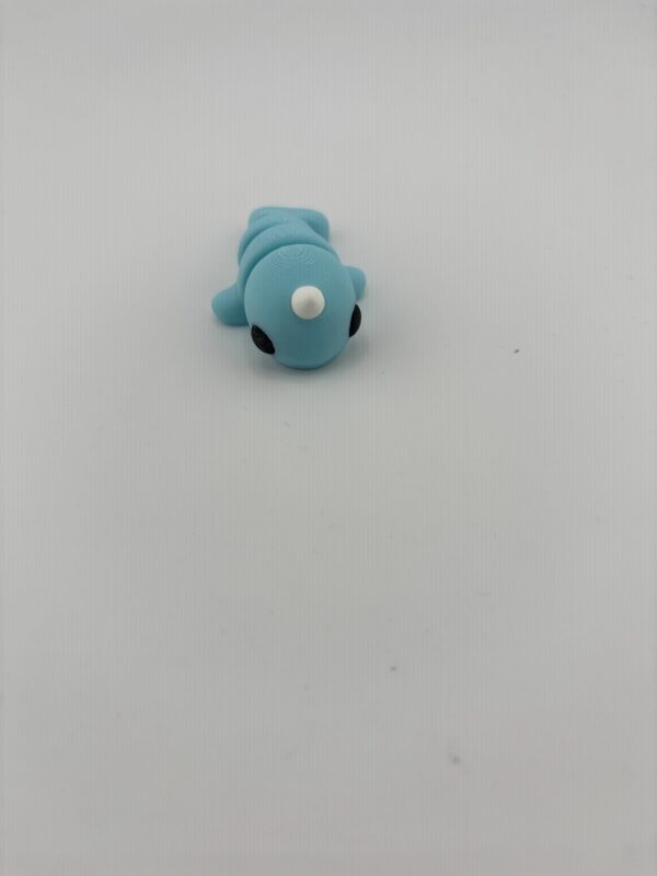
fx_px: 658
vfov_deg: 67.3
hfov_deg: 53.1
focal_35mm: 26
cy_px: 438
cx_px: 328
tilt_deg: -51.6
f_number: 1.6
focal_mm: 5.96
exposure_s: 1/437
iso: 50
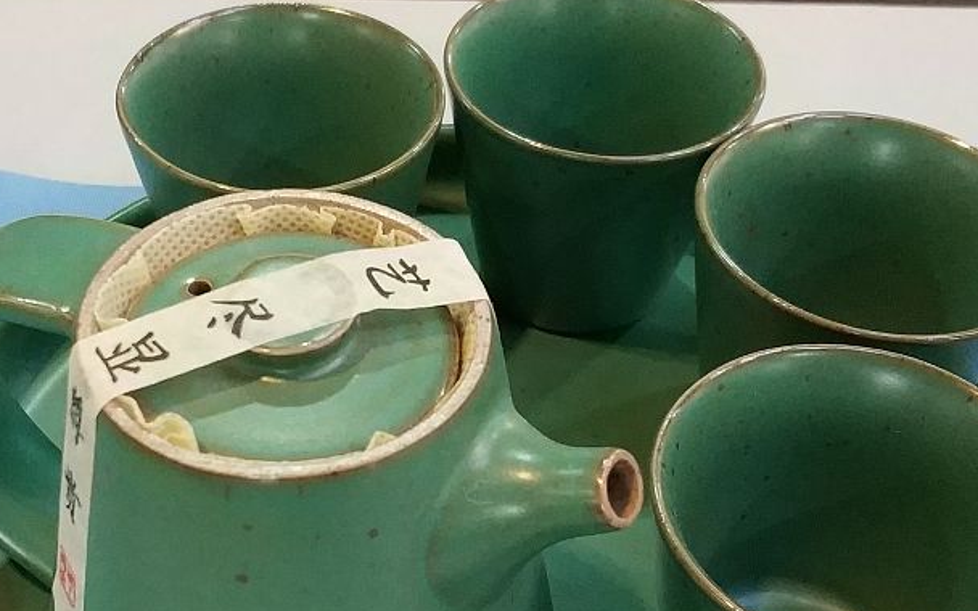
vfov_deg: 19.3
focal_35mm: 67
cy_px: 428
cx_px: 373
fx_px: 1786
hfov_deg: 30.5
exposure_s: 1/14
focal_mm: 4.5
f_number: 2
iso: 756
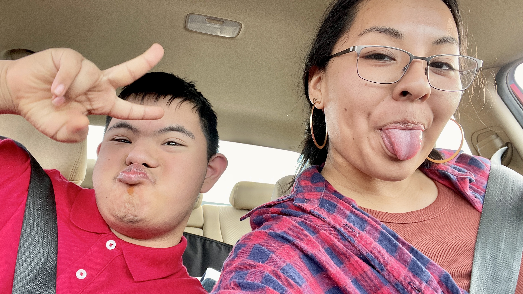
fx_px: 388
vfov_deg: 41.5
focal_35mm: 28
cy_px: 142
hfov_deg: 67.8
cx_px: 243
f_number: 2.2
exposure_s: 1/78
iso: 100
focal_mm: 2.71
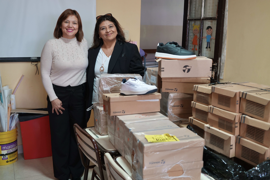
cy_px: 90
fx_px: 285
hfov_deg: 50.7
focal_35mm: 38
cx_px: 135
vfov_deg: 35.1
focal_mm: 38
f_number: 4
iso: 1000
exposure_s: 1/40
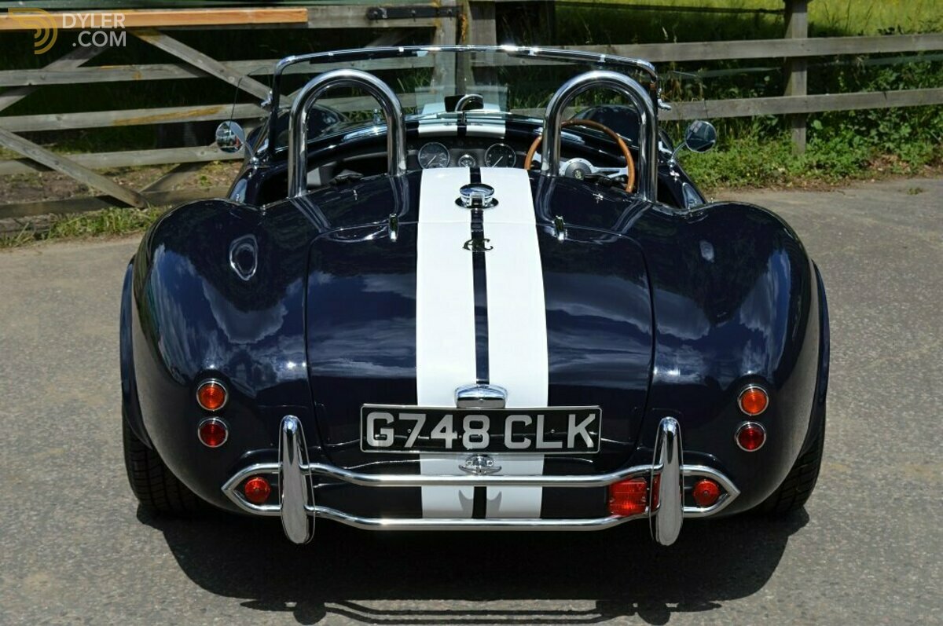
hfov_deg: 33.4
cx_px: 472
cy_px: 313
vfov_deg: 22.6
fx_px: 1570
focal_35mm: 60
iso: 100
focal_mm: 40
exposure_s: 1/400
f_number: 10
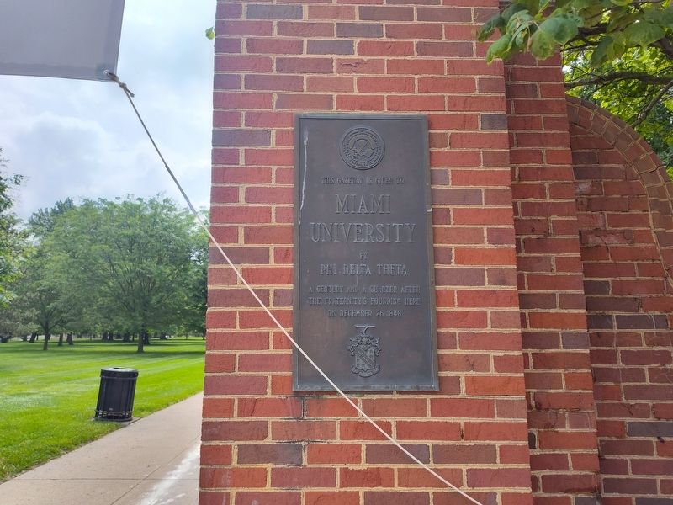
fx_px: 447
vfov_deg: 58.9
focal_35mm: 23
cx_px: 336
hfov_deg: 73.9
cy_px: 252
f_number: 1.8
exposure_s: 1/899
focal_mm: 5.56
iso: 100
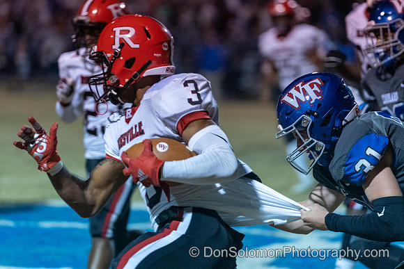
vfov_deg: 6.5
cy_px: 119
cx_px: 179
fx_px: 2387
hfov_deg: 9.7
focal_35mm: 213
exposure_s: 1/640
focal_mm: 191
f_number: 3.2
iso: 6400
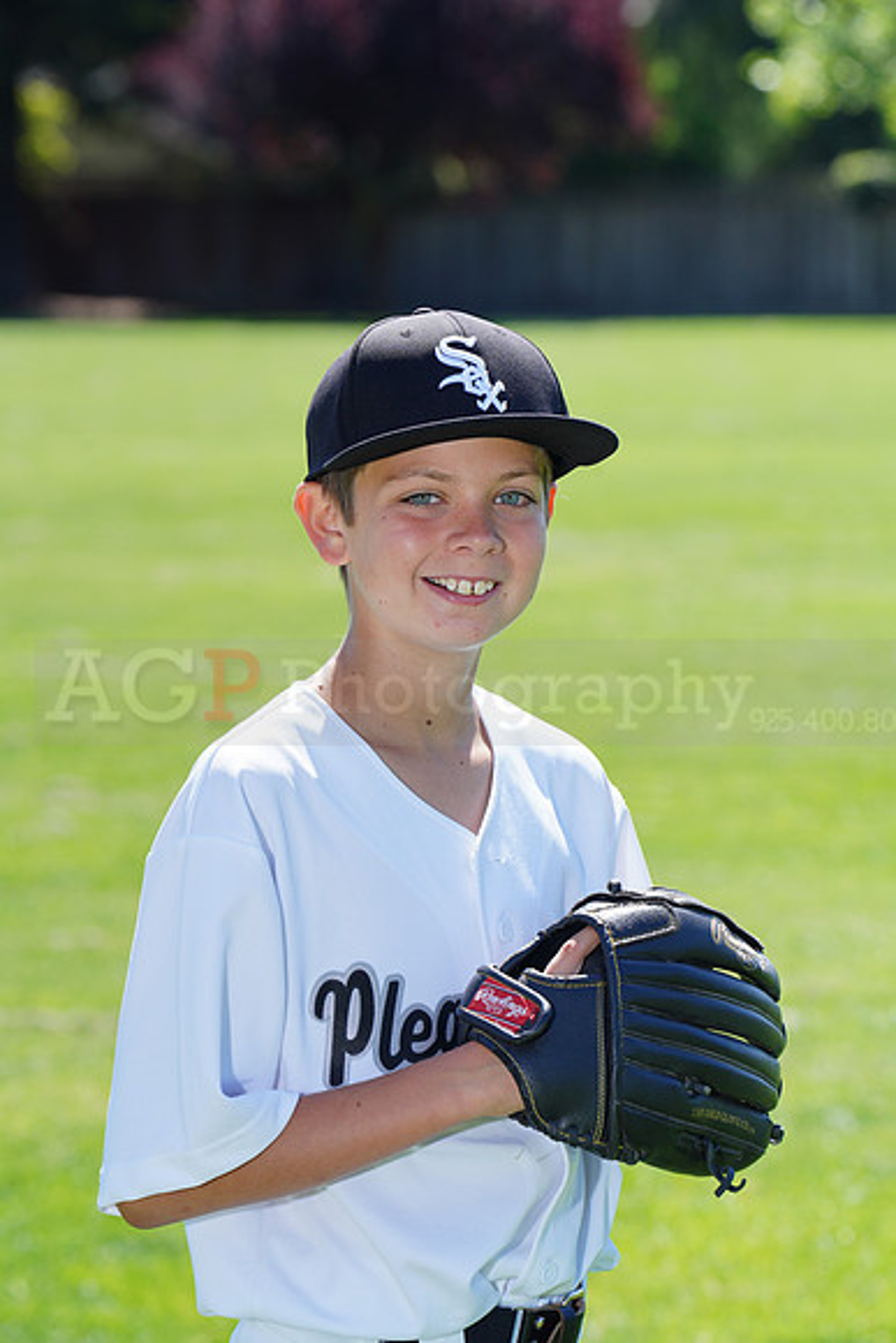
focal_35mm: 200
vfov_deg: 10.3
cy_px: 672
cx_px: 448
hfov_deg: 6.9
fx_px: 7462
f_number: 9
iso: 200
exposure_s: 1/250
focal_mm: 200
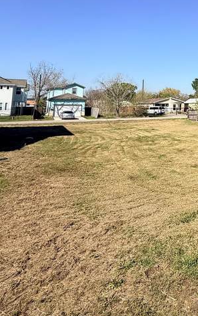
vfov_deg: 59.4
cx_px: 218
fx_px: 259
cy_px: 77
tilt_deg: +7.4
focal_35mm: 30
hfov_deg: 35.7
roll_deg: +0.4
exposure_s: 1/2611
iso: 50
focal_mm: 2.22
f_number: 2.2
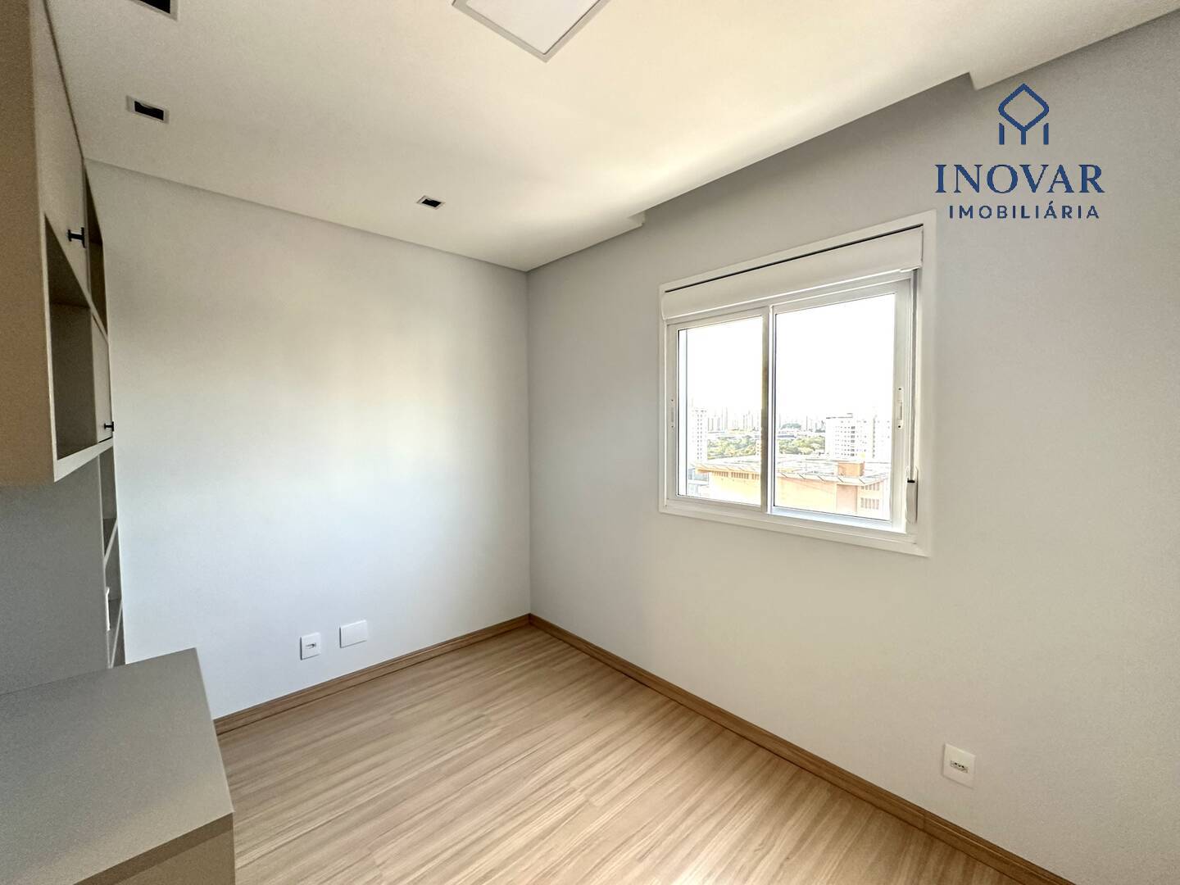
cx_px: 590
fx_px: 477
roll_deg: +0.2
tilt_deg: -2.2
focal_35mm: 14
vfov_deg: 85.7
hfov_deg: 102.1
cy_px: 442
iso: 320
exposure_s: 1/120
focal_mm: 2.22
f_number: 2.2
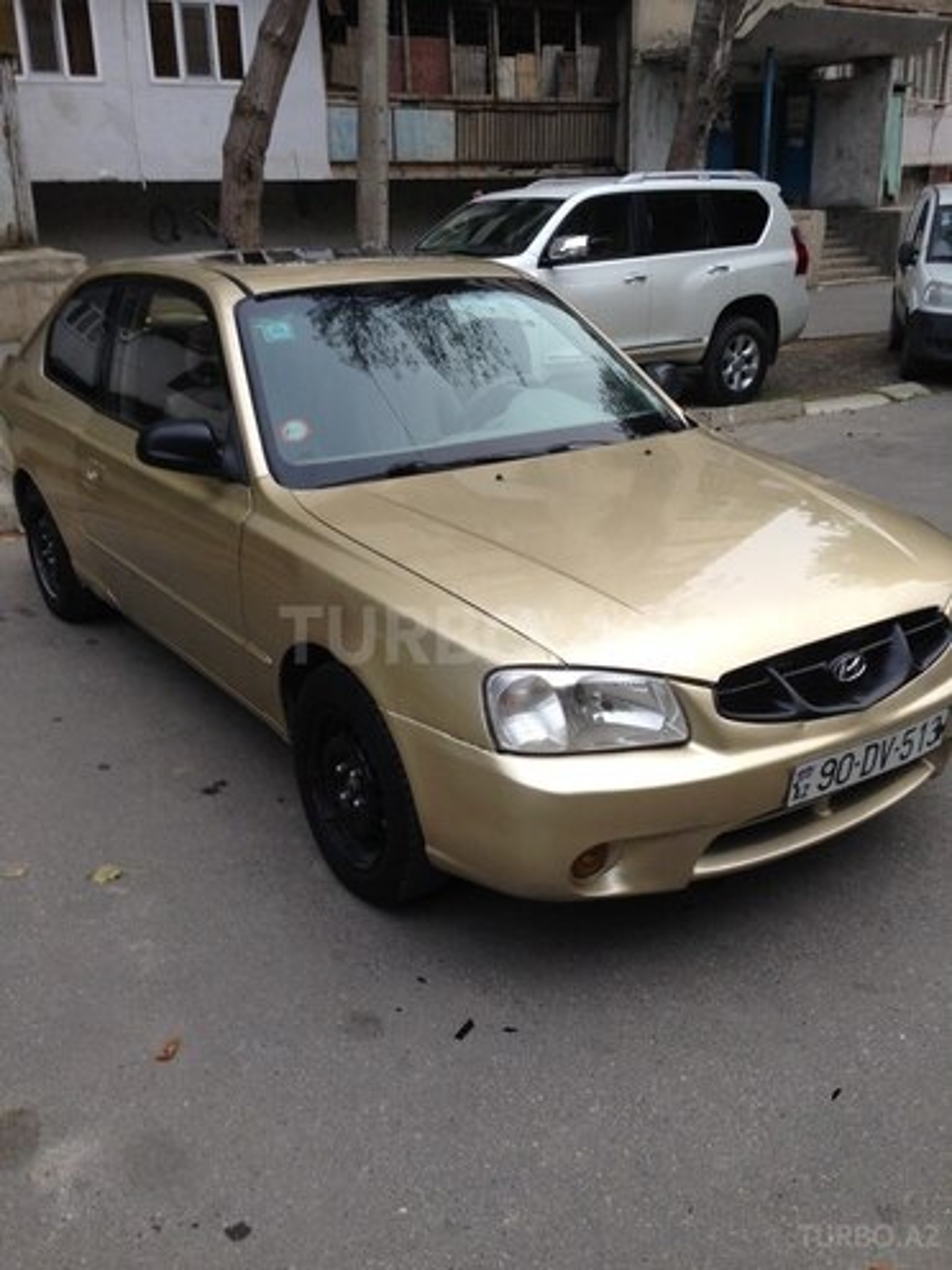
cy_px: 635
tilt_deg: -18.3
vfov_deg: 55.4
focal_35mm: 33
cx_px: 476
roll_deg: +0.3
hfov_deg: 42.9
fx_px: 1210
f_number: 2.4
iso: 50
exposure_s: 1/24
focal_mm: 4.12
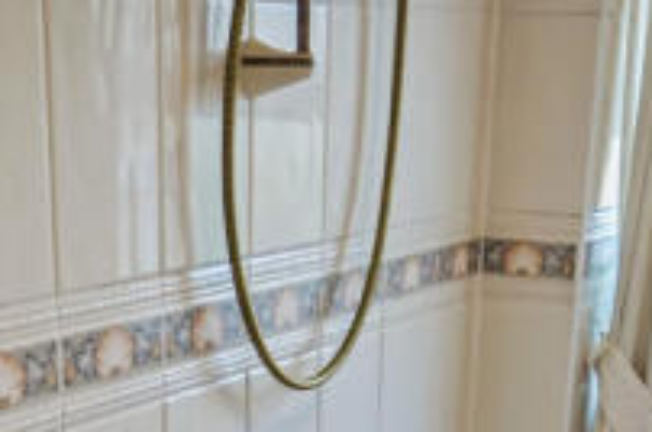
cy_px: 675
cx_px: 310
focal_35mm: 78
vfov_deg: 15.8
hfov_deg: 26.0
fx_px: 1410
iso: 125
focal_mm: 16
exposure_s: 1/60
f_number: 4
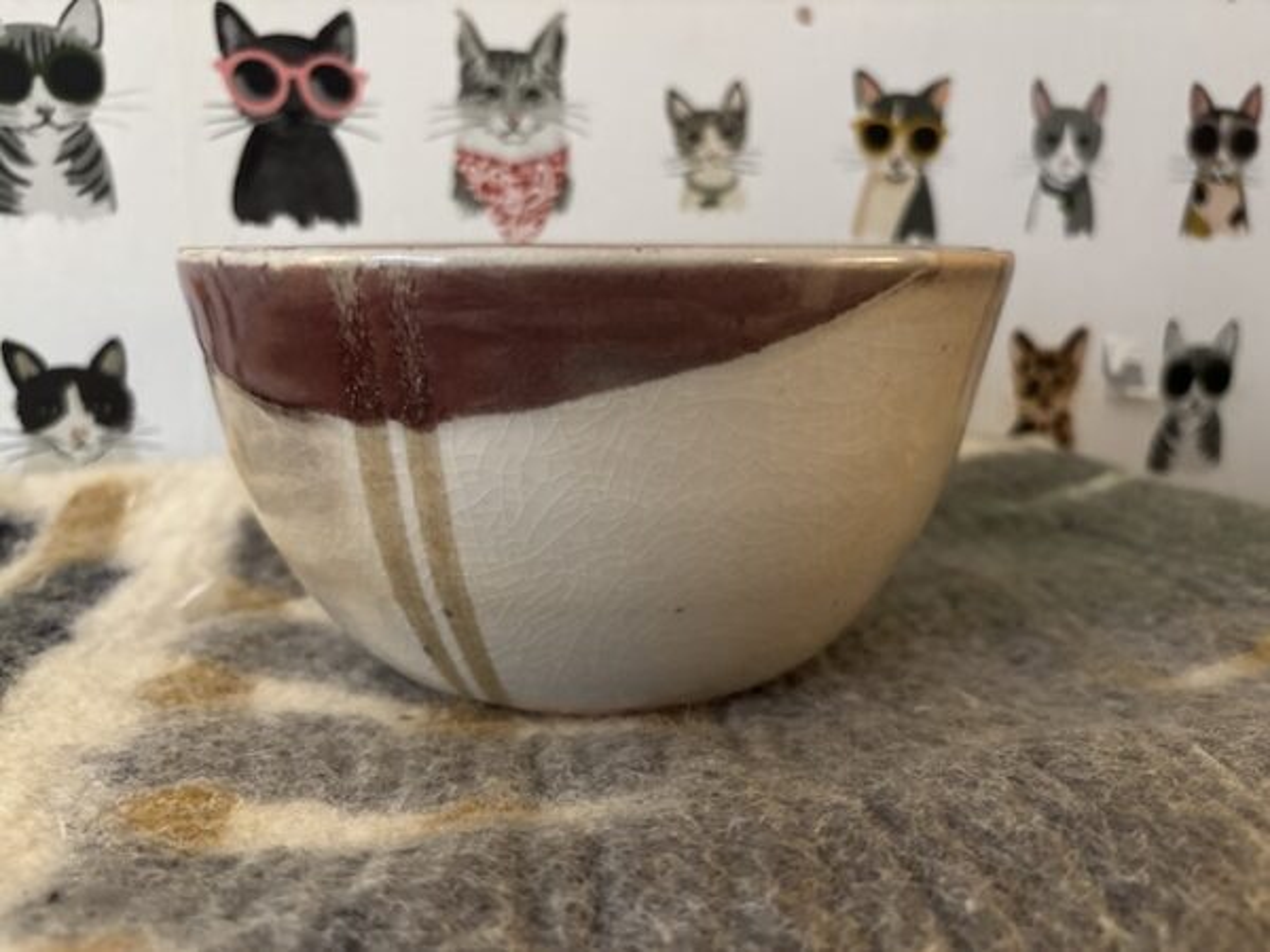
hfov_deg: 67.3
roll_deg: -1.9
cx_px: 635
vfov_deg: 53.1
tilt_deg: -12.5
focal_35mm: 26
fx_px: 954
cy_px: 476
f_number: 1.6
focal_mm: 5.96
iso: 500
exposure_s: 1/40
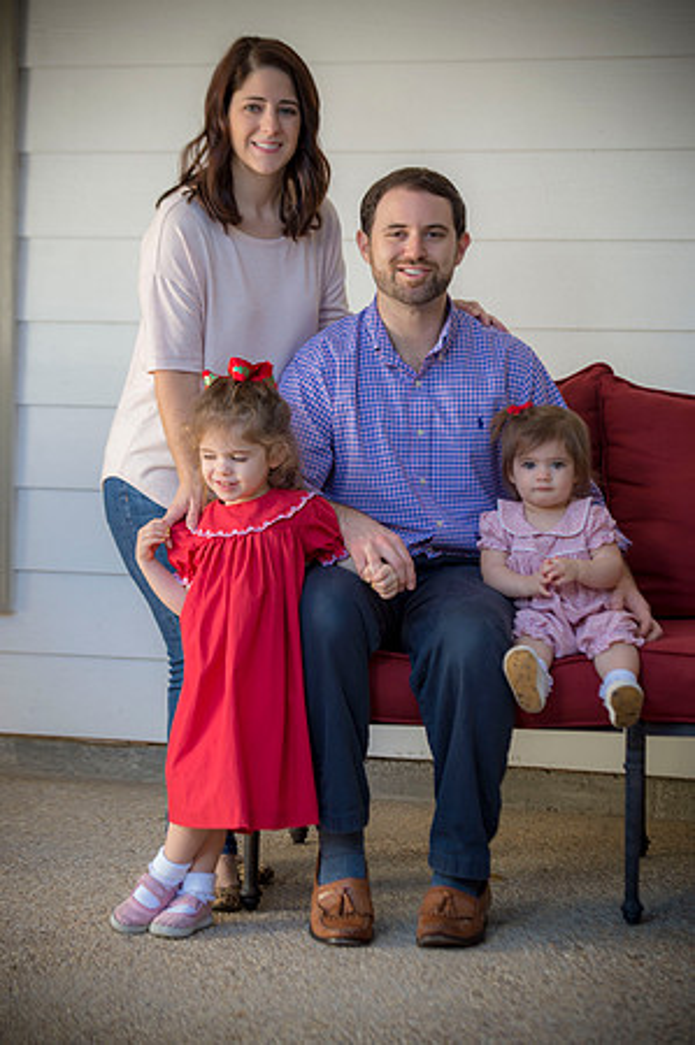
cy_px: 522
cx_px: 348
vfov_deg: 19.5
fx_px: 3047
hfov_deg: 13.0
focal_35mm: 105
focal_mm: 105
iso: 320
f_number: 4
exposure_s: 1/200
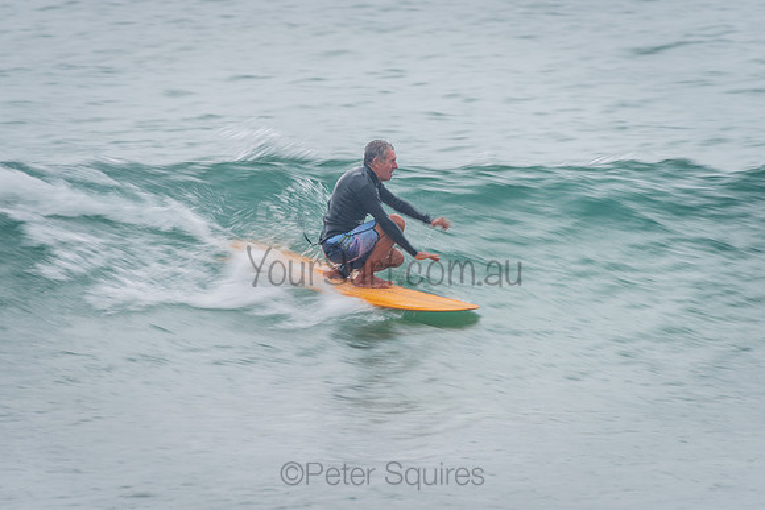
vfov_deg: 2.5
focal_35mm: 541
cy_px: 234
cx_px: 351
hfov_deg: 3.8
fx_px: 11498
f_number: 7.1
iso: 64
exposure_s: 1/30
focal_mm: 500
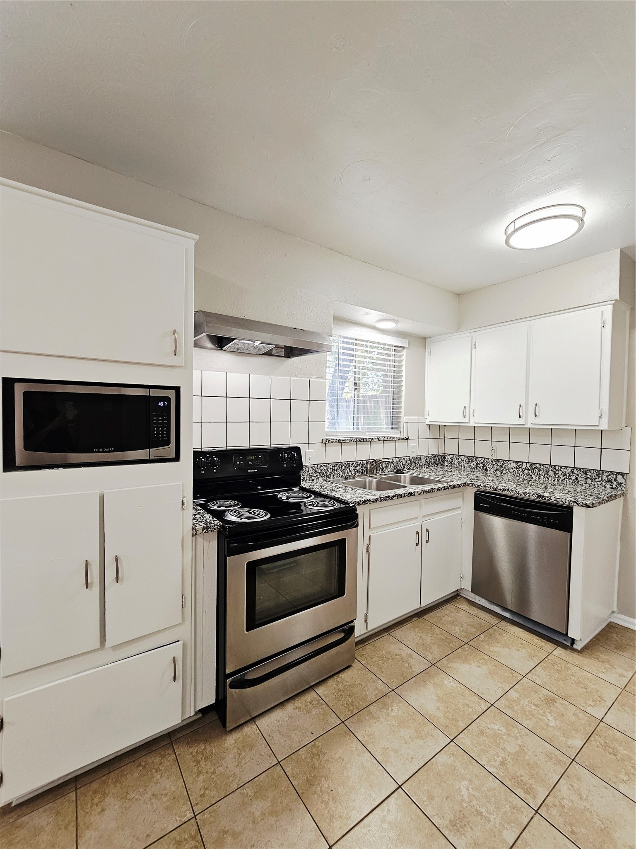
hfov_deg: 89.9
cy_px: 424
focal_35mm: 13
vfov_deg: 106.2
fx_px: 318
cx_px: 318
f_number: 2.2
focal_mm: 2.2
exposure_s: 1/60
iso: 125
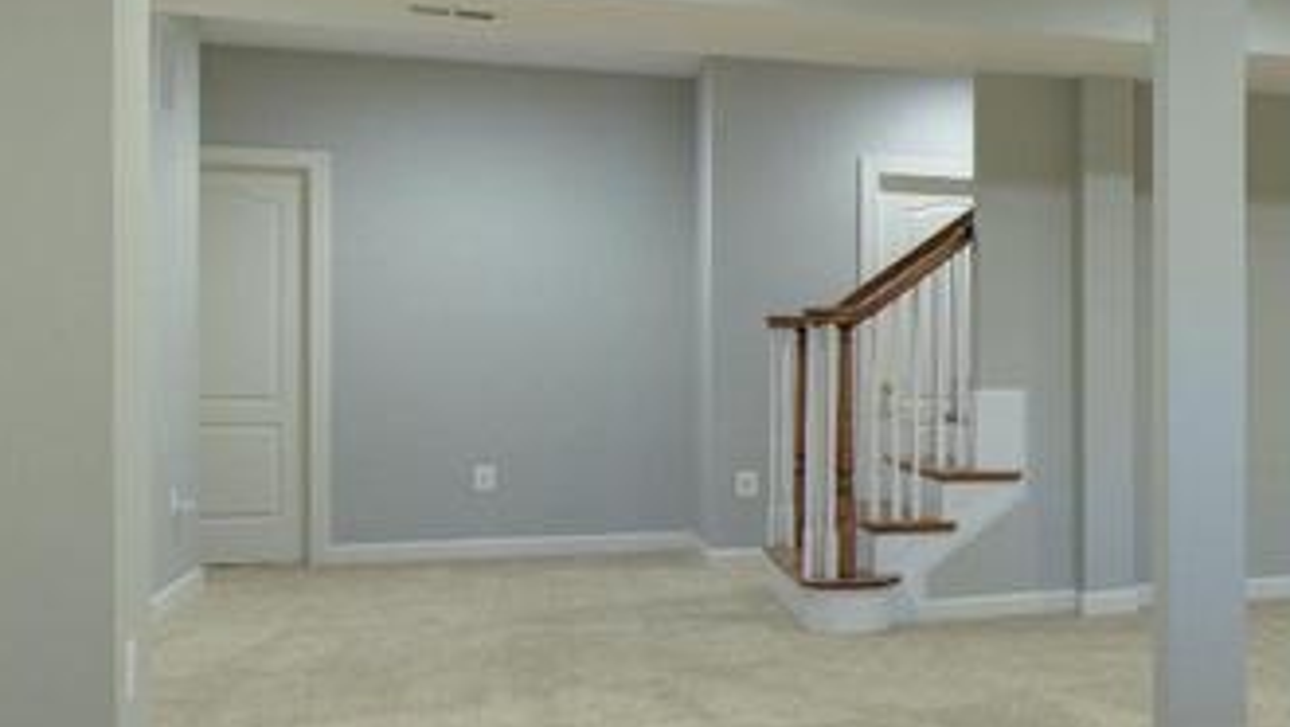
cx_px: 1669
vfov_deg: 23.1
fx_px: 1780
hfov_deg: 31.1
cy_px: 350
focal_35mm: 52
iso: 200
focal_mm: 16
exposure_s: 1/5
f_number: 7.1
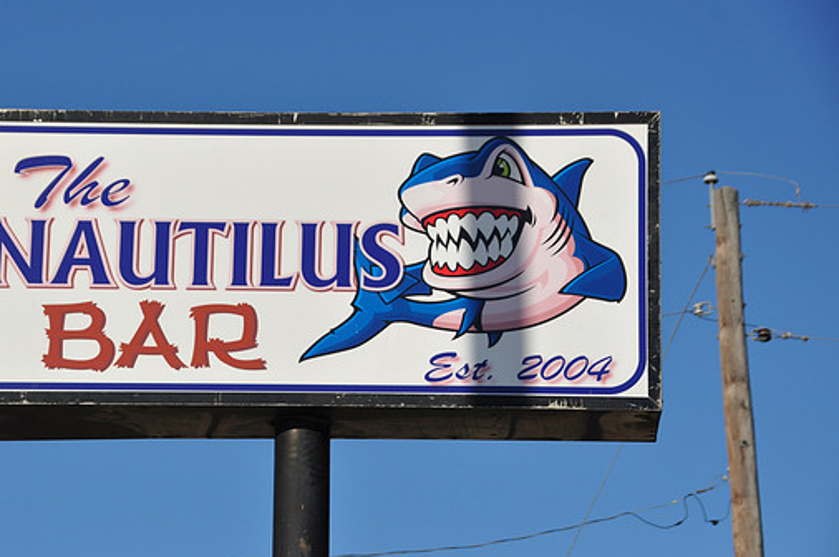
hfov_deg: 14.6
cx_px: 361
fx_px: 3282
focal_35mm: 141
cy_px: 276
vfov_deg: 9.7
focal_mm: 82
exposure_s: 1/800
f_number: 7.1
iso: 200
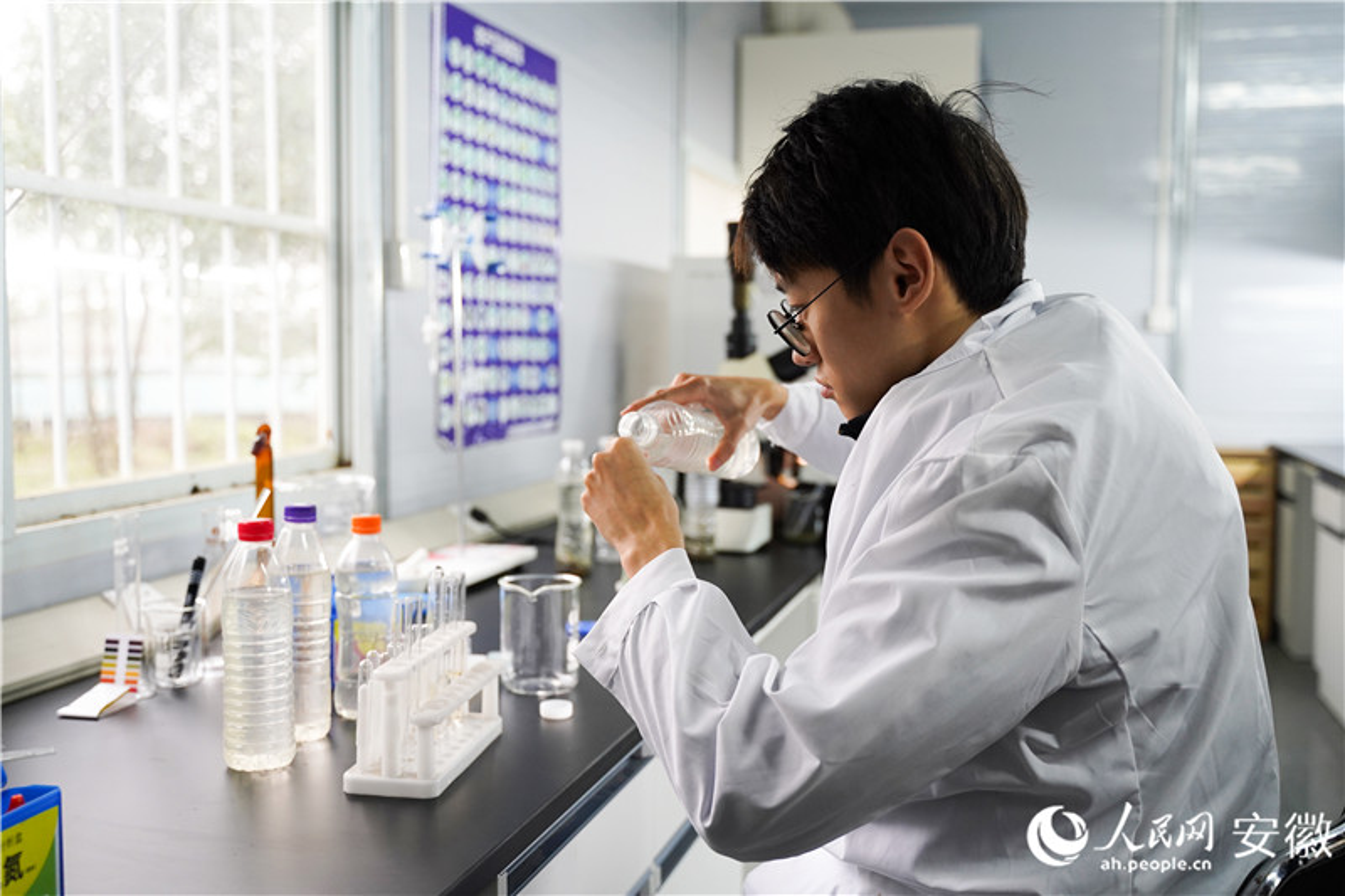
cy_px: 448
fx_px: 1307
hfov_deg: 54.4
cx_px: 672
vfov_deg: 37.8
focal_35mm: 35
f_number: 2.8
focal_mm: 35
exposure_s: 1/100
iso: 1250
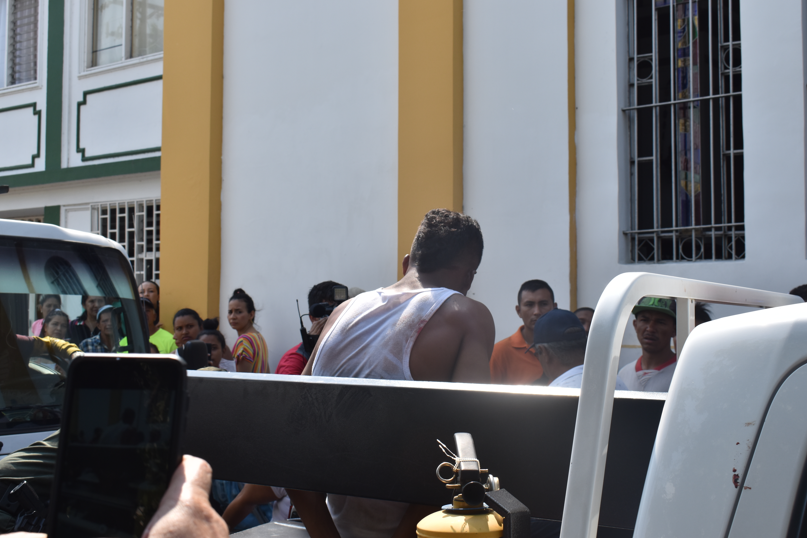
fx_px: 1065
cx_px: 401
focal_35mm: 48
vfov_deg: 28.4
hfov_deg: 41.5
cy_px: 270
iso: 200
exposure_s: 1/320
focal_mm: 31
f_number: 9
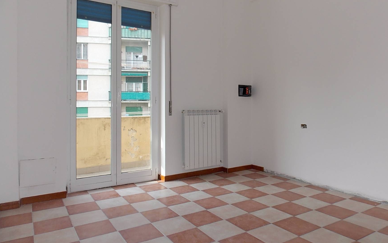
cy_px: 102
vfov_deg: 45.9
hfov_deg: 68.4
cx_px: 203
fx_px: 286
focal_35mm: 27
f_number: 3.1
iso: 80
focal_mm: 4
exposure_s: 1/125
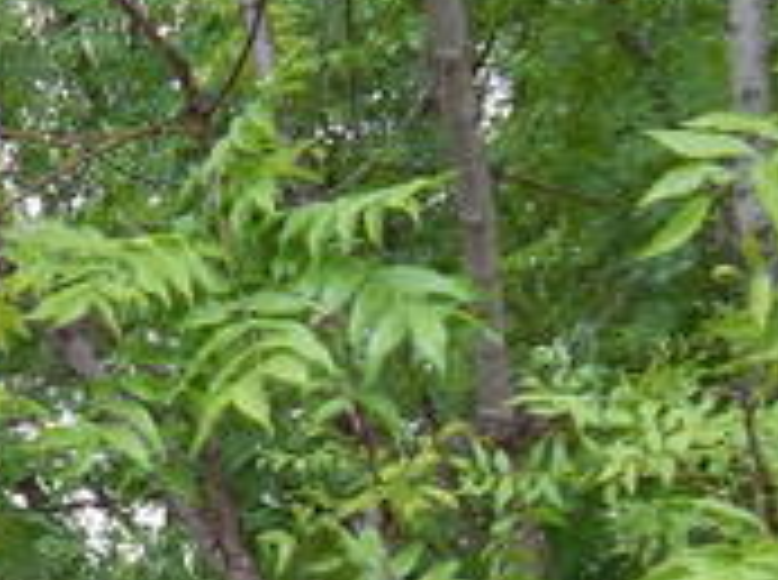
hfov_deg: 15.1
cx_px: -571
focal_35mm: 115
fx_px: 2579
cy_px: 904
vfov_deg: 12.2
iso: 125
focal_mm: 5.6
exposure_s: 1/100
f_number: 3.2
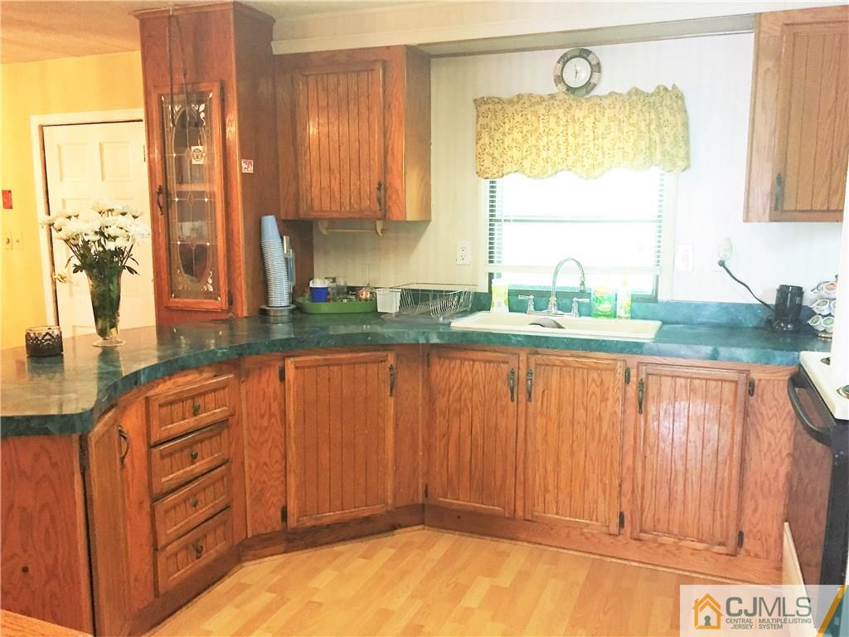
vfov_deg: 48.2
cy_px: 318
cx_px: 424
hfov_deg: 61.7
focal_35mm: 29
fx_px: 711
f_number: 2.2
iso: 200
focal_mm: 4.15
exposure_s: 1/30
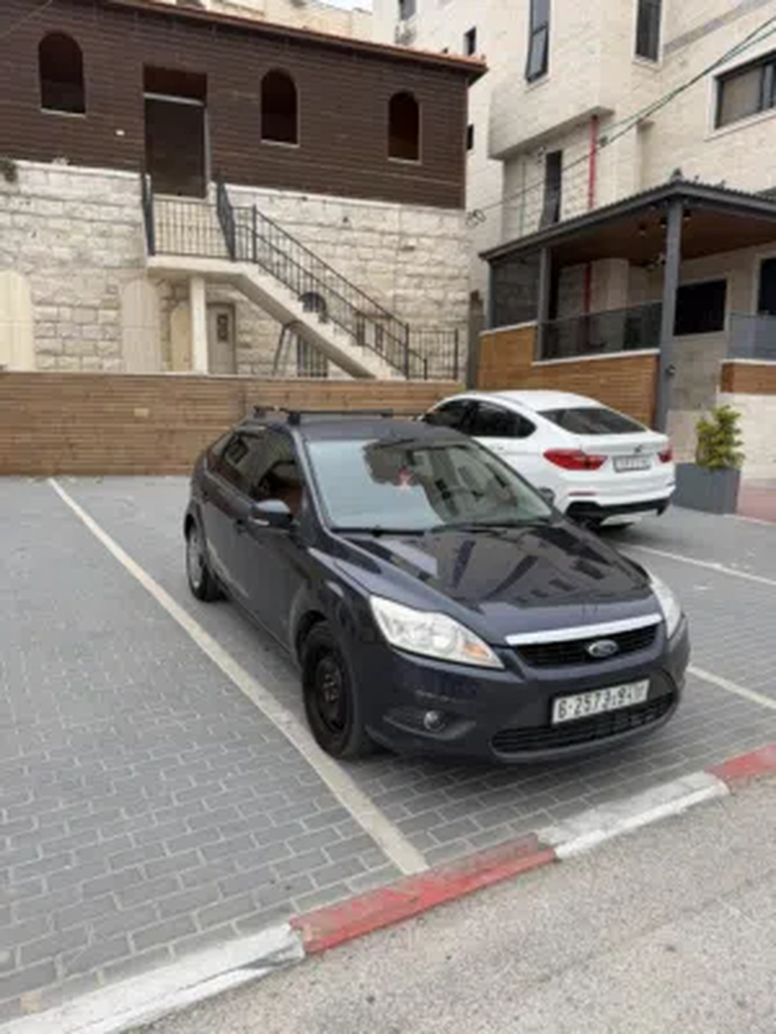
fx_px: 717
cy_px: 517
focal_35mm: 24
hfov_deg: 56.8
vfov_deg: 71.6
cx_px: 388
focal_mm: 6.76
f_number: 1.78
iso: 80
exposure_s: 1/504
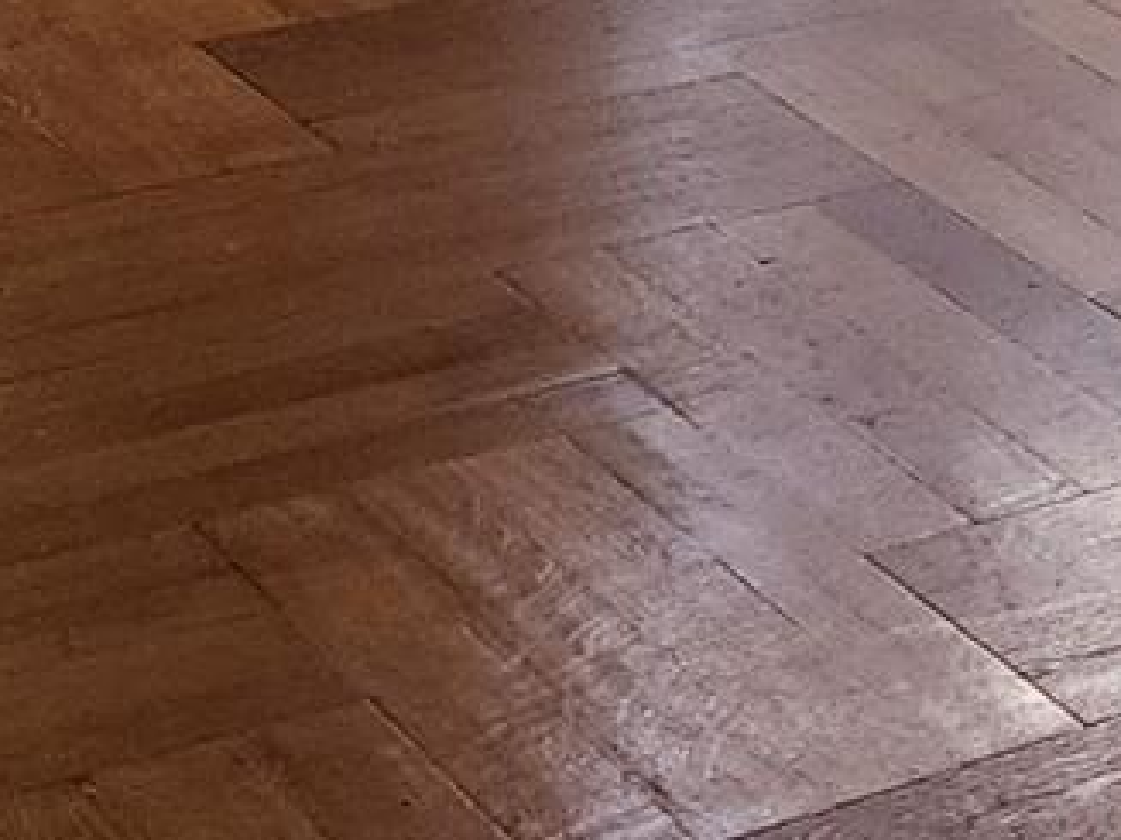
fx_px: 4662
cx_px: 2921
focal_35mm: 144
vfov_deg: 9.8
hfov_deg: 11.0
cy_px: -672
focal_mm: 6.4
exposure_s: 1/180
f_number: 1.8
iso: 200
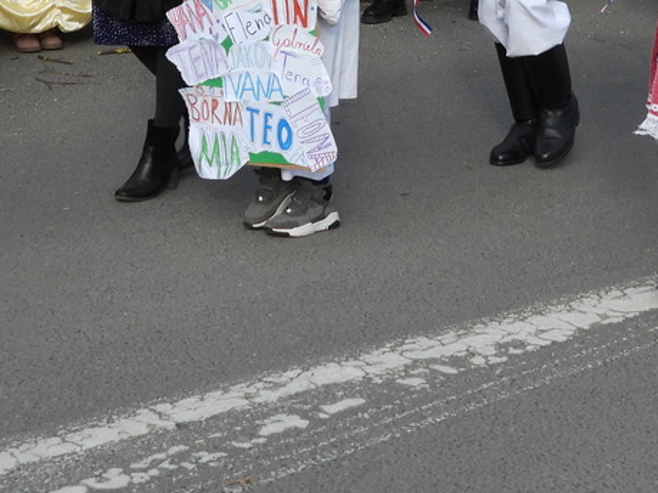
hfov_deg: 17.1
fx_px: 2185
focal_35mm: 115
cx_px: 383
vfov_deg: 12.5
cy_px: -135
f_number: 3.2
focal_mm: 7.9
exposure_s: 1/800
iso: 100
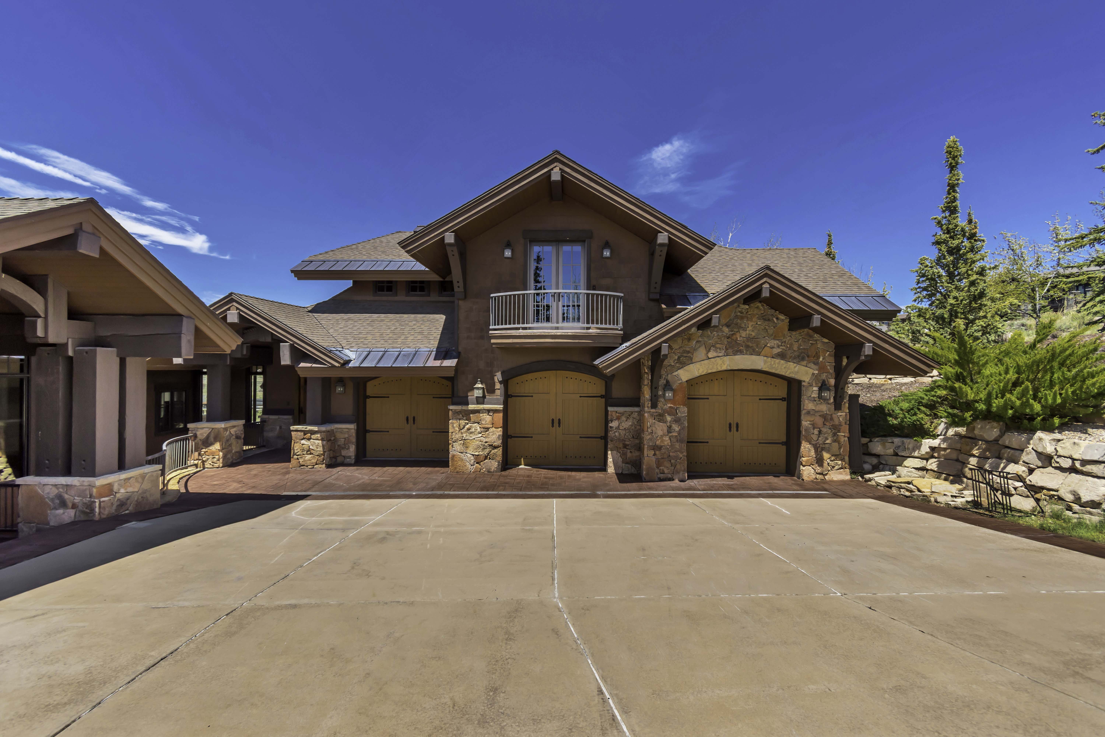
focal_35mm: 15
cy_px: 368
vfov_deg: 77.3
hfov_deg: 100.4
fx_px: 460
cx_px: 552
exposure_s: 1/1000
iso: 100
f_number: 4.5
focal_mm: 10
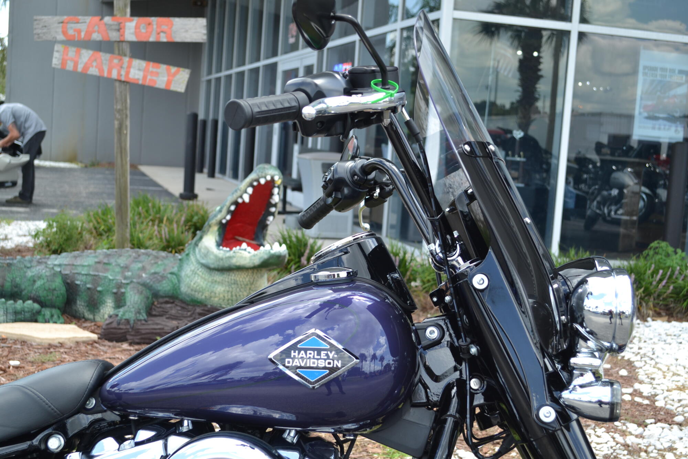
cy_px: 230
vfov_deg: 25.7
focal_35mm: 52
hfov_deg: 37.9
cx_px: 344
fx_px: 1003
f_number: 5.6
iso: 140
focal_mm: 35
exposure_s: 1/125
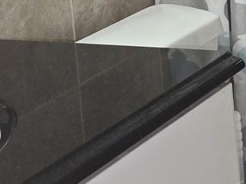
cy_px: -151
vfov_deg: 11.5
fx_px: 846
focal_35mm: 119
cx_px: 377
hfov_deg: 15.2
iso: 125
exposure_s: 1/60
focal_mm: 6.3
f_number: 1.7
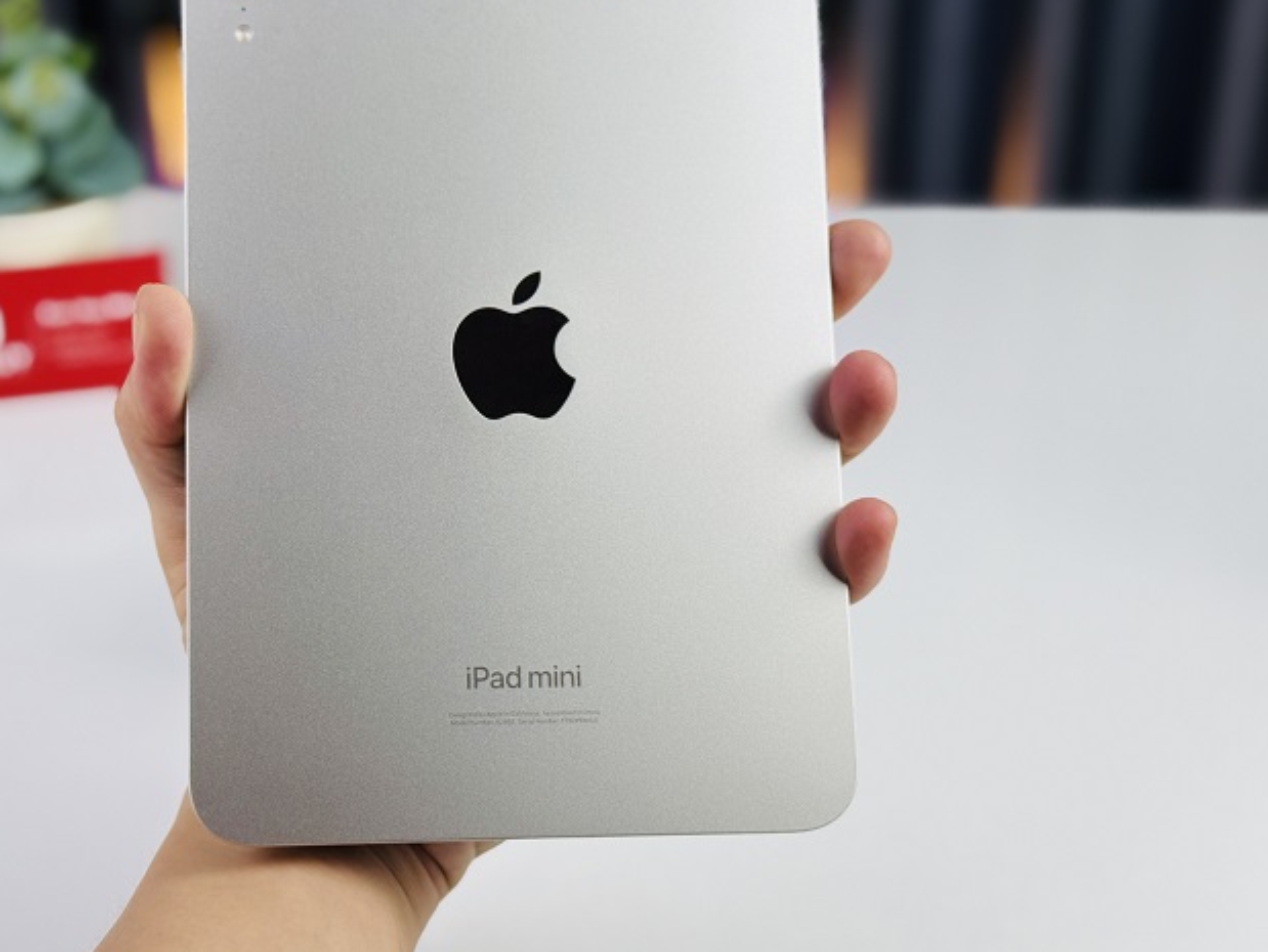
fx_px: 2272
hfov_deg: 31.0
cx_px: 451
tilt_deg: -26.9
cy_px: 395
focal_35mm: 62
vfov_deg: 23.6
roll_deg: +1.5
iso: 50
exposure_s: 1/159
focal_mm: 6.76
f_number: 1.78
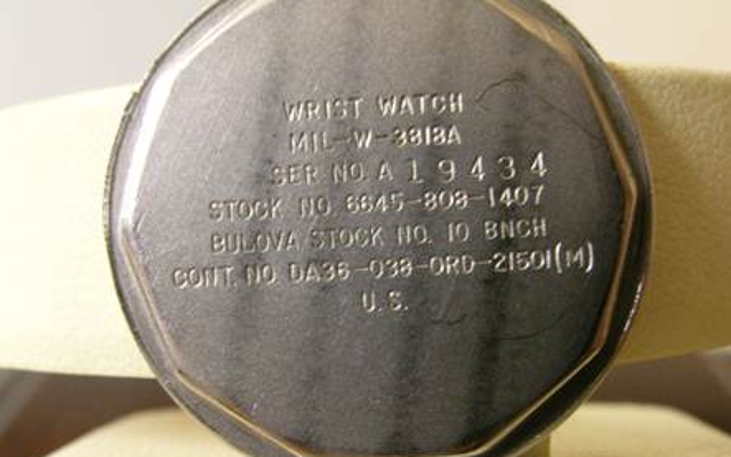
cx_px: 368
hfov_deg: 44.4
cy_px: 224
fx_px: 897
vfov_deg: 28.6
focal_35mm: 45
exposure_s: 1/2
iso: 200
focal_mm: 8.7
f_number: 5.7
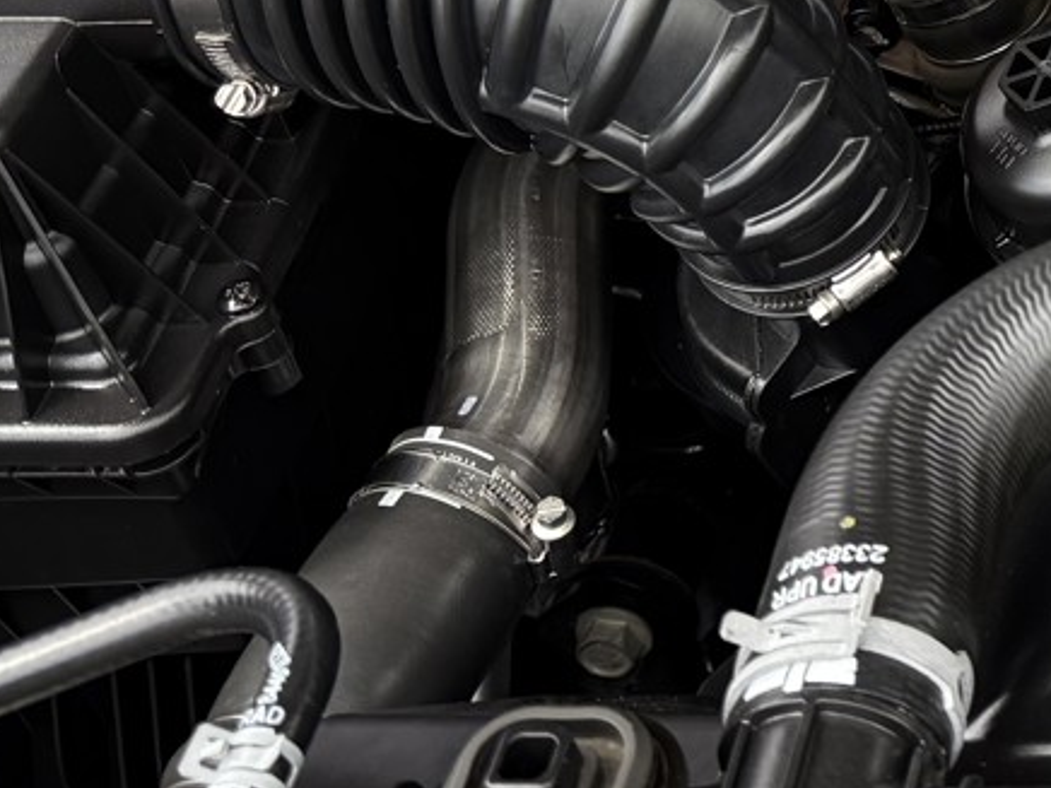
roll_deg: -1.0
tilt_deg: -37.9
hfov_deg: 19.3
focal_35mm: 88
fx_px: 2672
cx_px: 1603
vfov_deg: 15.8
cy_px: -265
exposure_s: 1/702
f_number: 1.78
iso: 100
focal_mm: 6.76
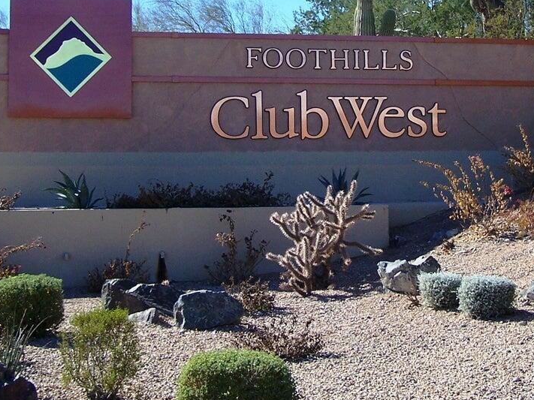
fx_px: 1126
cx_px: 323
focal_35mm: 73
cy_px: 96
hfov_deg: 26.6
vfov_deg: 20.0
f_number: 2.8
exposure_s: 1/1000
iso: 80
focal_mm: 6.3
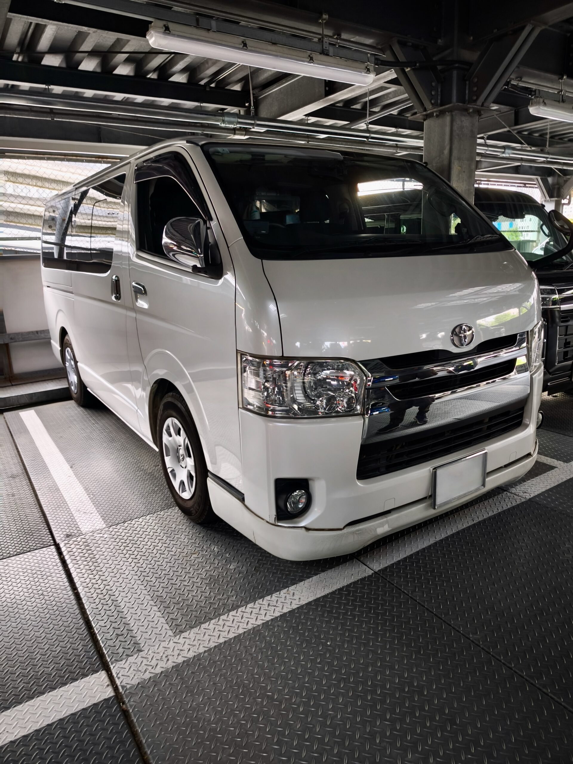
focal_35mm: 23
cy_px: 382
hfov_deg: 58.9
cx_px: 286
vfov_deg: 73.9
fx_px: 508
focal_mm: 6.57
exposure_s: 1/50.1
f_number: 1.6
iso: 500
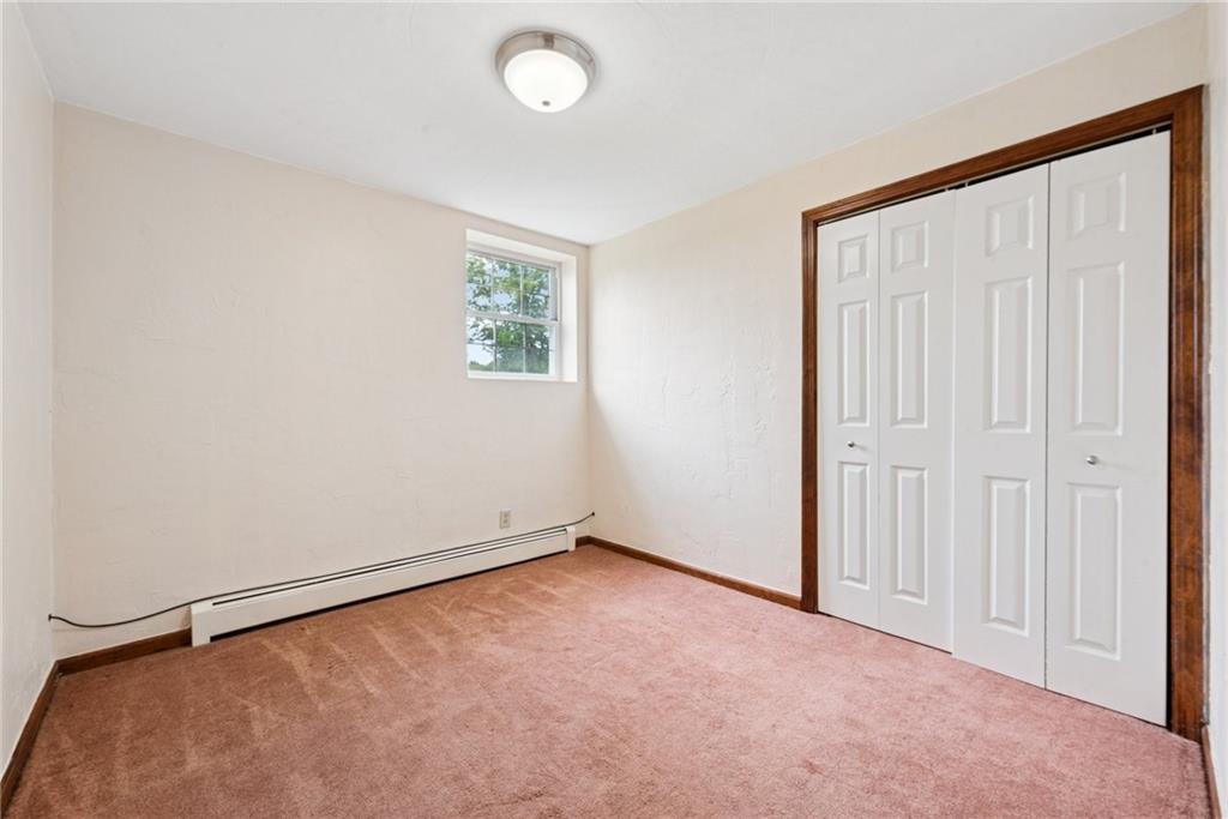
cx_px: 614
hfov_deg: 104.2
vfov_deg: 81.2
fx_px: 478
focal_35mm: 14
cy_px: 410
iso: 50
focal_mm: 14
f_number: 11
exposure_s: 1/2.5
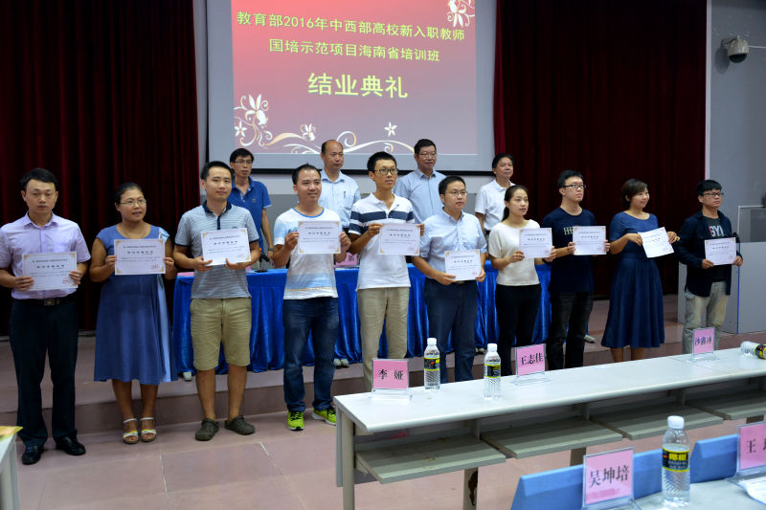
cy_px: 255
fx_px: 670
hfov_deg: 59.5
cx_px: 383
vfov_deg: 41.7
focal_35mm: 32
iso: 1400
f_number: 3.8
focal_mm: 21
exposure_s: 1/30
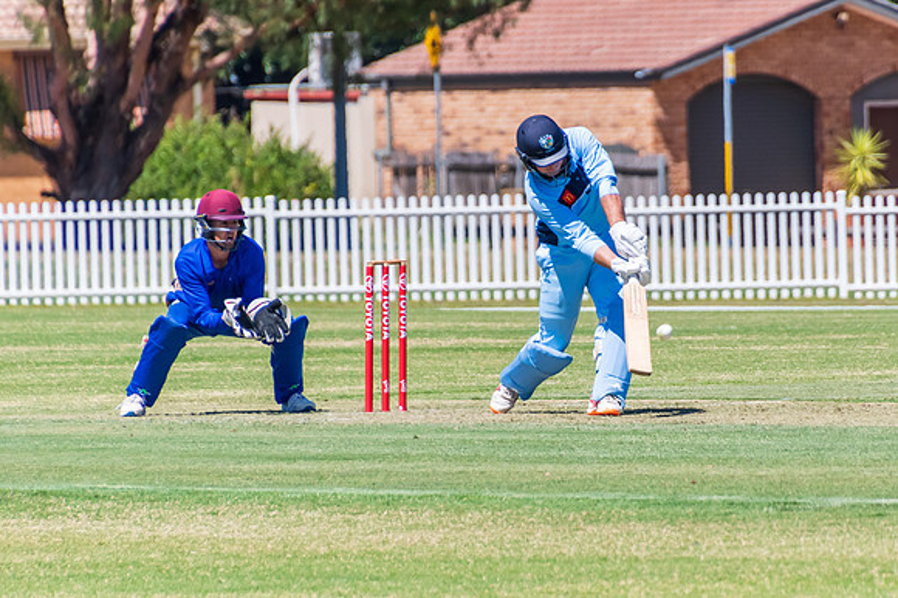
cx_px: 579
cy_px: 300
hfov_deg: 2.6
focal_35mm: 809
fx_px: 20171
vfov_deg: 1.7
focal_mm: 400
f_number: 6.3
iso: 400
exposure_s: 1/2000
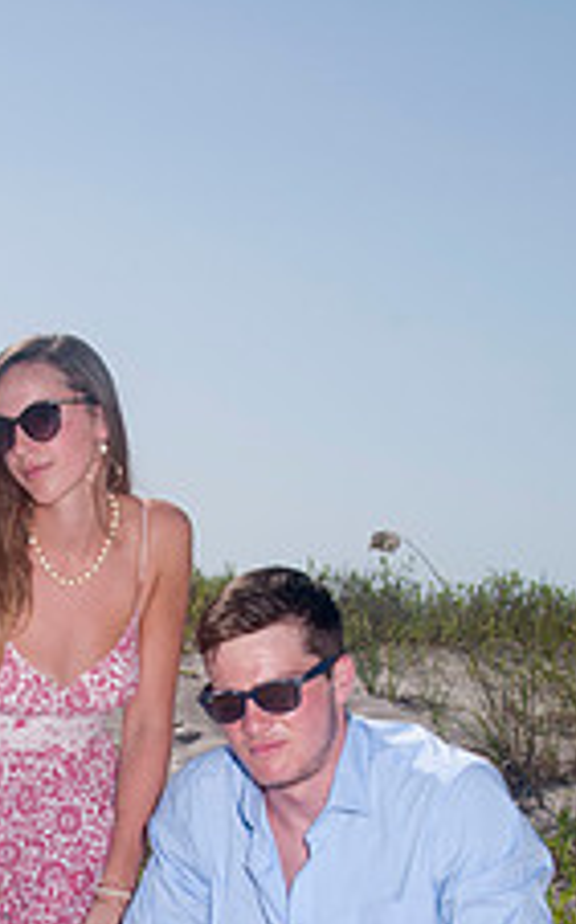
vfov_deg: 23.8
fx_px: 2138
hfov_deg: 15.3
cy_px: 810
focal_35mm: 85
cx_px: 129
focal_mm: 28
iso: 100
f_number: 13
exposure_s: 1/250
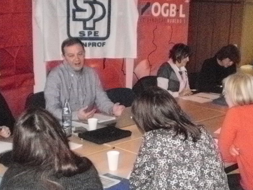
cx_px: 168
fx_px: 453
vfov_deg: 23.4
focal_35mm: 62
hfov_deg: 31.0
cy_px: 140
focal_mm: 6.3
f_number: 3.1
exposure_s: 1/200
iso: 1600
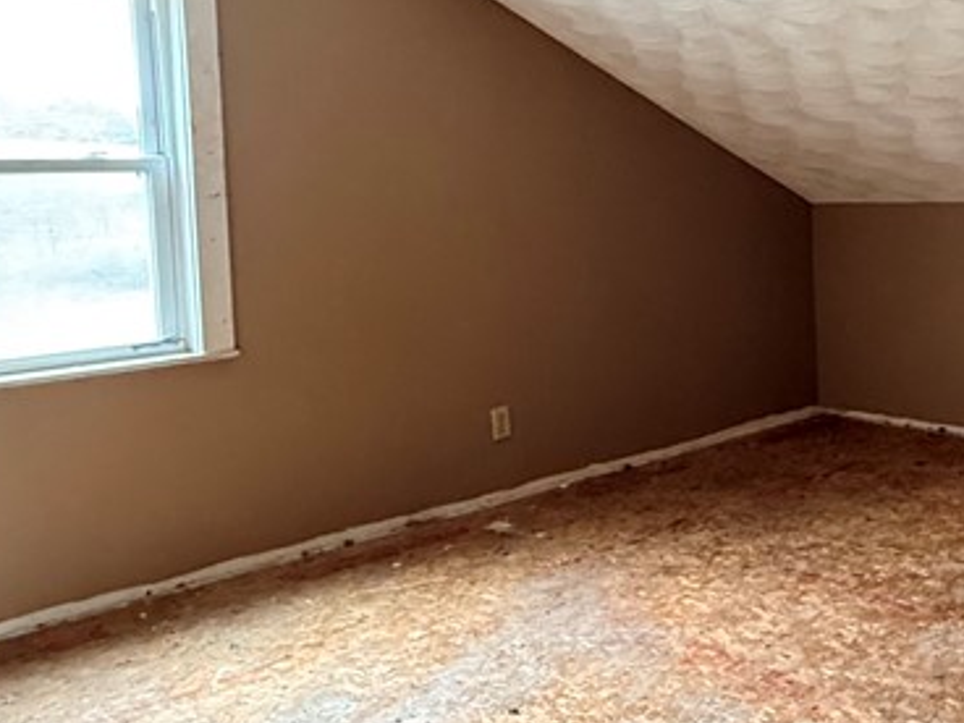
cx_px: 804
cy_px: 238
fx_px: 1086
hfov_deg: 44.9
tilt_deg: -2.8
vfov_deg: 36.4
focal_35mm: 39
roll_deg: +2.2
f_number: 2.2
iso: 640
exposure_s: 1/60
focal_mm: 2.22
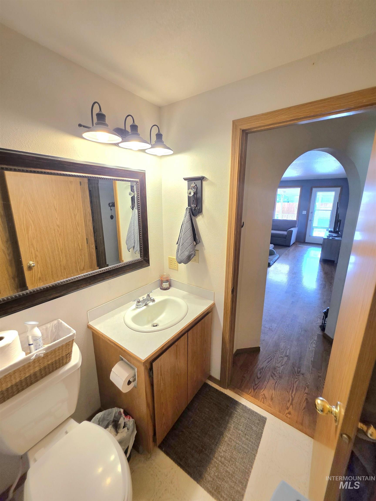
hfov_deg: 89.9
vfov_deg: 106.2
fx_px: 188
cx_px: 188
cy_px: 250
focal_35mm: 13
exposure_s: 1/120
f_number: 1.9
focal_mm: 2.2
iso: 100
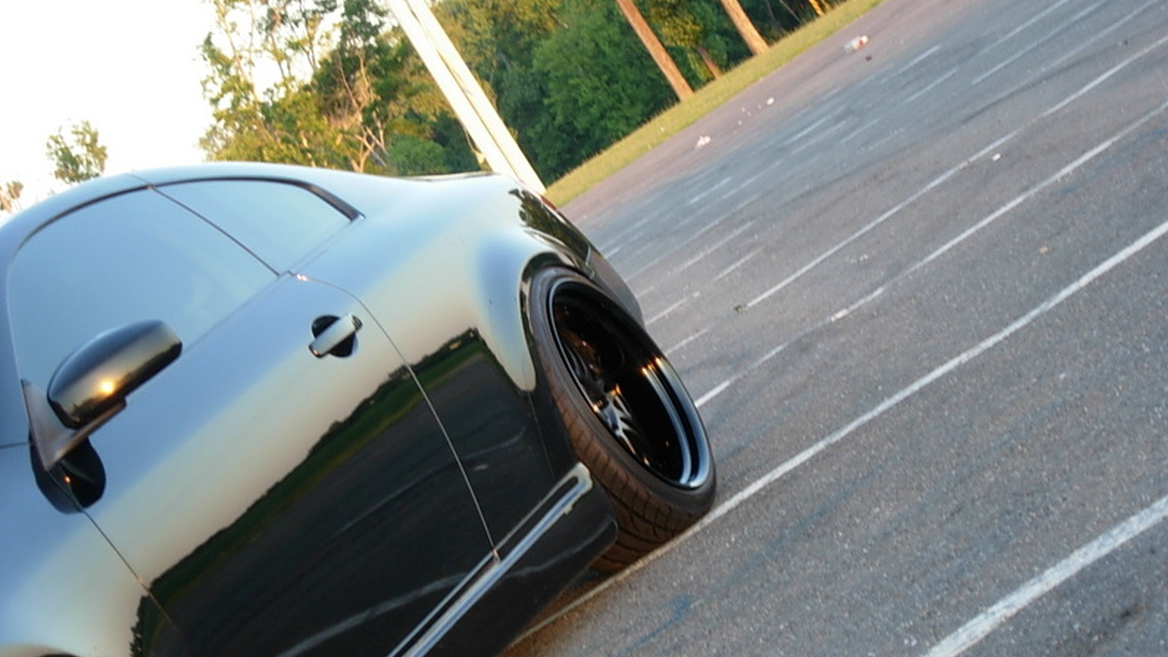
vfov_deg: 9.8
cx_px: 583
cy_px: 414
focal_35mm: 124
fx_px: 3841
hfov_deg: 17.3
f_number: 4.9
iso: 64
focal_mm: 23.4
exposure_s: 1/28.5
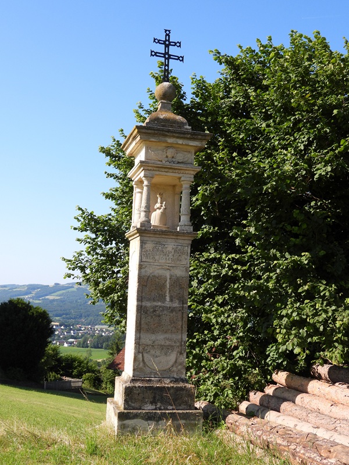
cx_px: 174
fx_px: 578
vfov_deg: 43.9
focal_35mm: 43
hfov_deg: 33.6
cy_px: 232
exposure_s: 1/800
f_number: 3.2
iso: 100
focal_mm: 7.7
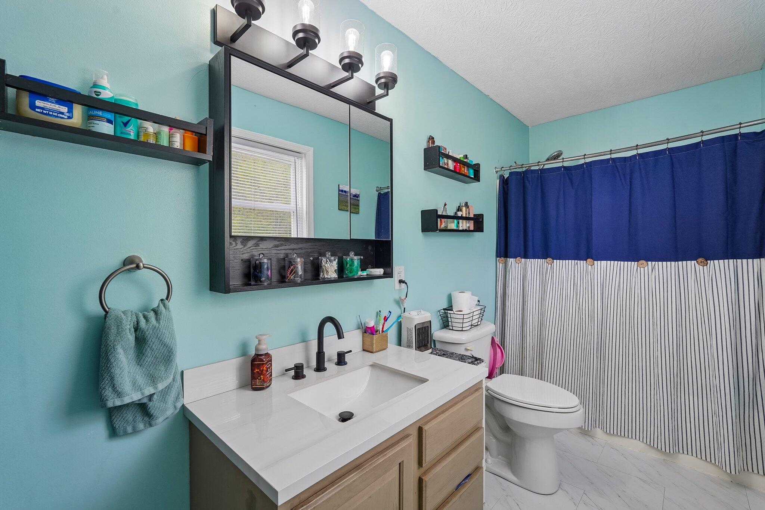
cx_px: 382
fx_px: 340
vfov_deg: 73.7
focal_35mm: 16
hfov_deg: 96.7
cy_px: 255
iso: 320
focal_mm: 16
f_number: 8
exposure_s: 1/30
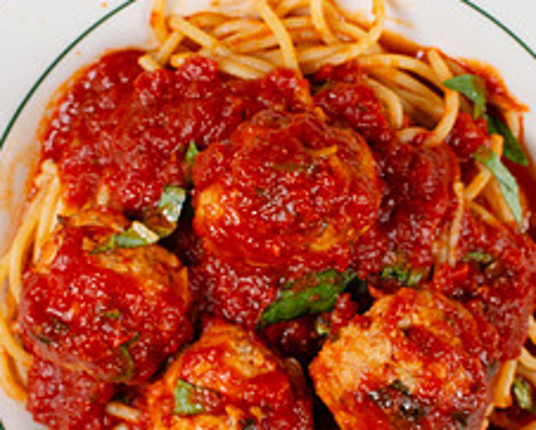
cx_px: 263
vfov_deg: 9.2
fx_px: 2666
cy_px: 241
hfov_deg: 11.5
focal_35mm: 168
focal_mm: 50
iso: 200
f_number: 9
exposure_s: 1/200
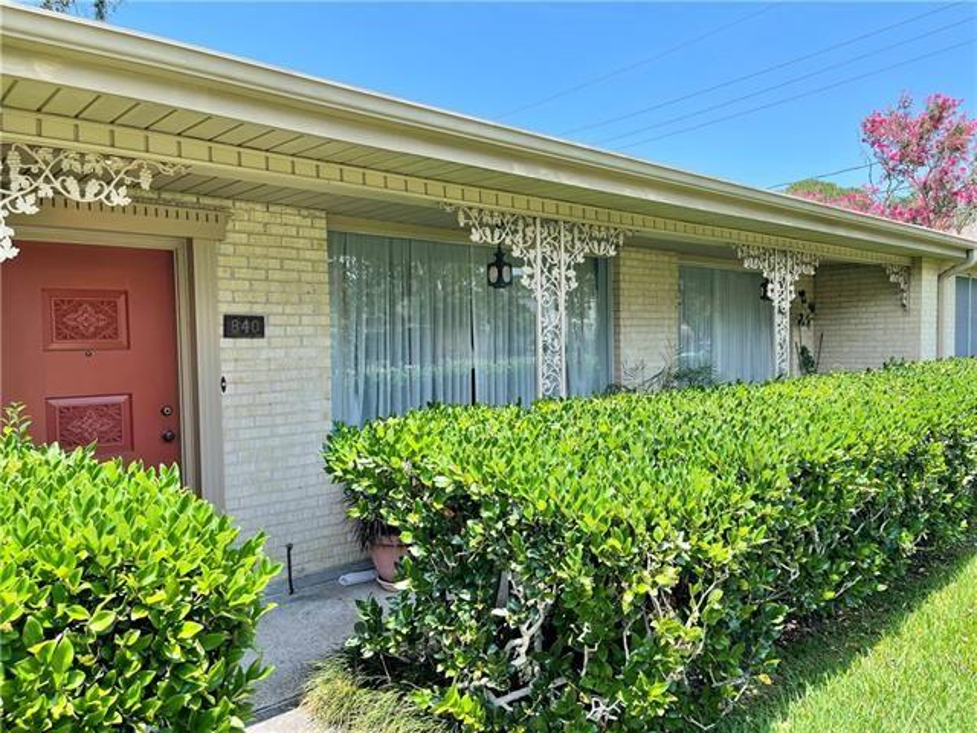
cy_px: 366
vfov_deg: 53.1
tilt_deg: -2.8
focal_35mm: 26
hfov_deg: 67.3
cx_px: 488
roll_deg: +0.6
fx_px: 734
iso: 32
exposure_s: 1/722
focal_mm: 5.1
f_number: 1.6
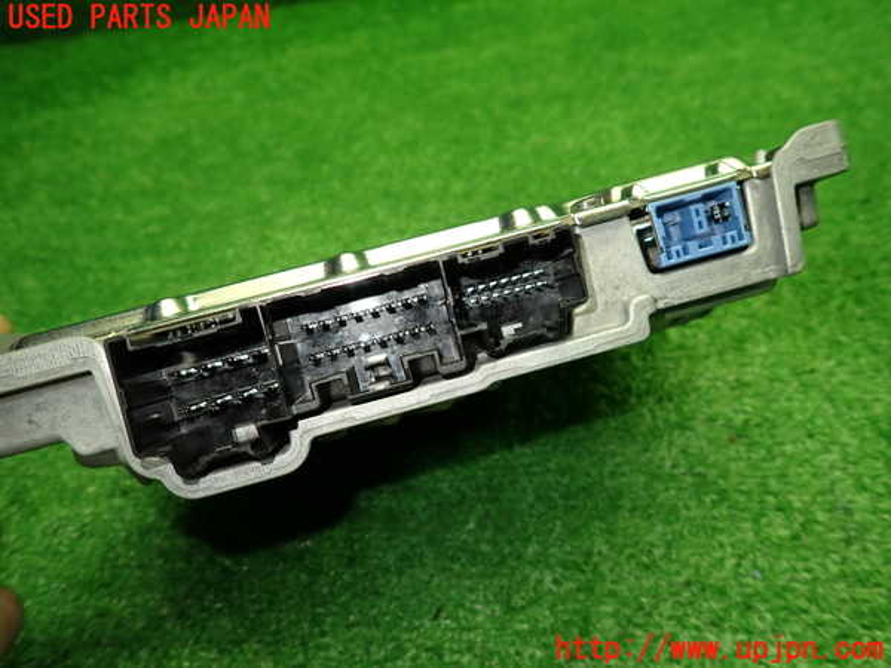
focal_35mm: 25
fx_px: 643
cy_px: 334
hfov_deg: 69.4
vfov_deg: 54.9
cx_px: 446
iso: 200
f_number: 2
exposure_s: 1/60
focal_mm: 4.5
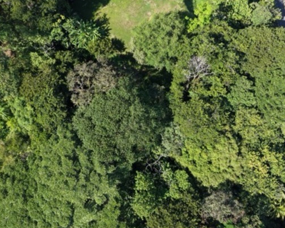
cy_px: 94
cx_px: 154
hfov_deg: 49.1
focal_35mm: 37
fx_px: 312
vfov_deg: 40.0
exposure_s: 1/1500
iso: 140
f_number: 1.8
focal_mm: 8.67
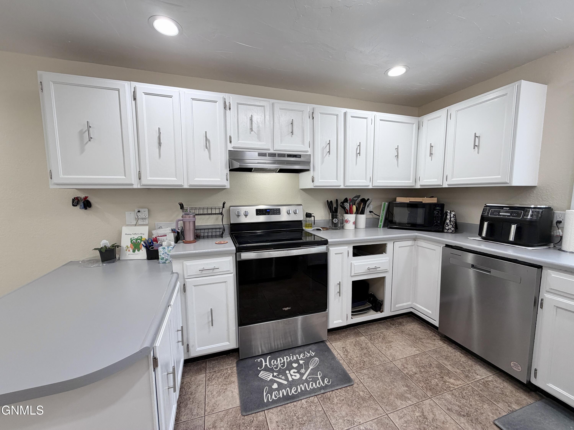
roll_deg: +0.9
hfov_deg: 102.1
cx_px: 287
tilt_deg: -5.7
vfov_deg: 85.7
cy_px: 215
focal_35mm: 14
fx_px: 232
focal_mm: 2.22
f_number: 2.2
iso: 125
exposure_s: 1/120
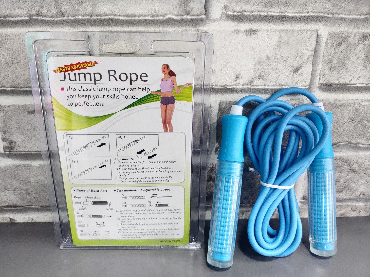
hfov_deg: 69.4
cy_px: 138
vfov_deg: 54.9
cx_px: 185
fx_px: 267
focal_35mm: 25
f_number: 1.5
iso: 100
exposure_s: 1/40
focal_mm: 4.23
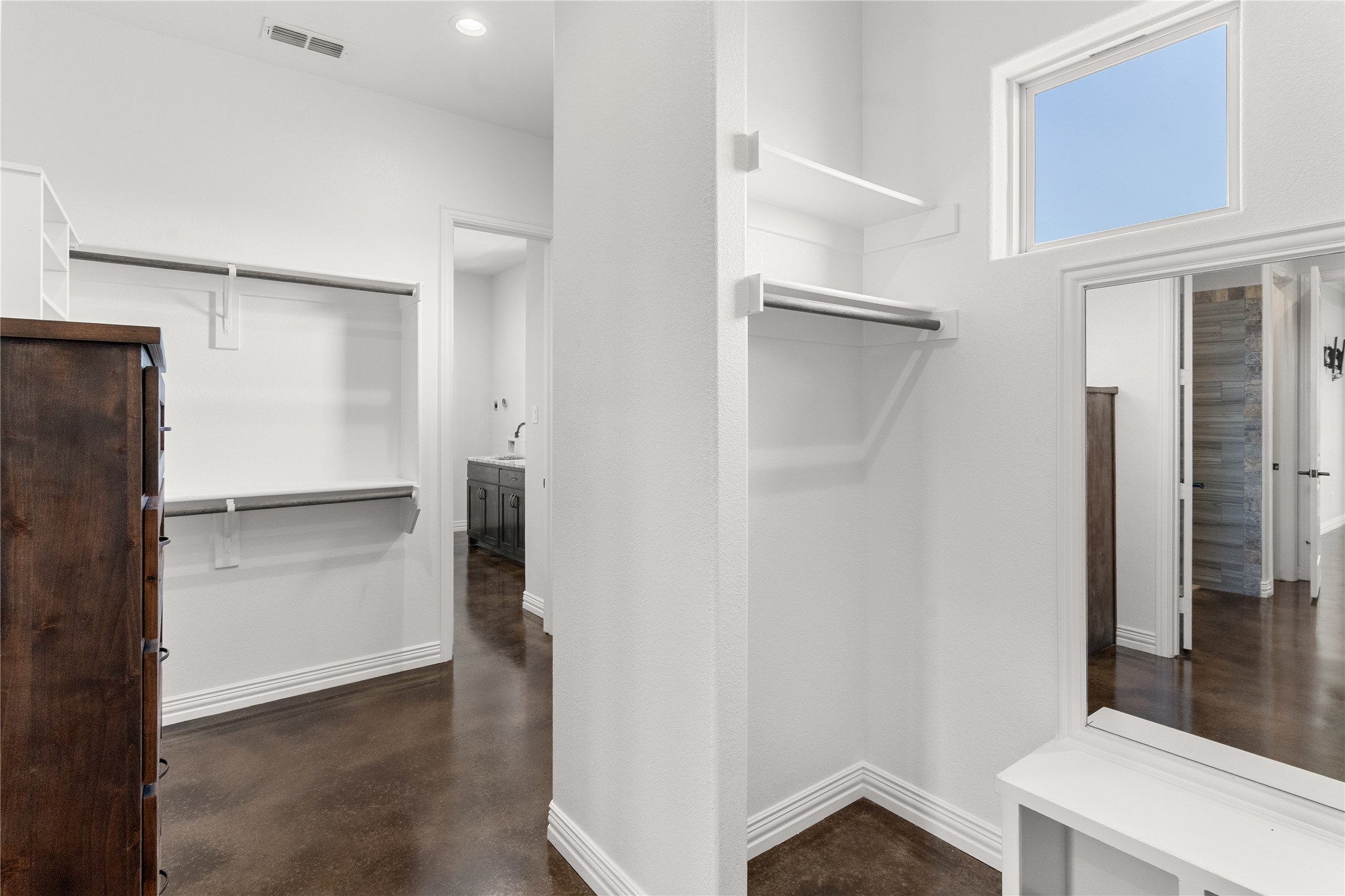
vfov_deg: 70.4
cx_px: 672
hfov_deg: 93.3
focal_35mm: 17
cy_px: 448
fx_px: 635
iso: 640
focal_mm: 17
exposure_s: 1/15
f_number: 9
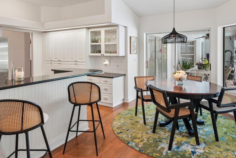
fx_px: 164
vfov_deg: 50.5
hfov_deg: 71.5
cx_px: 121
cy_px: 55
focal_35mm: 25
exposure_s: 1/15
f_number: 8
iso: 400
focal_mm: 18
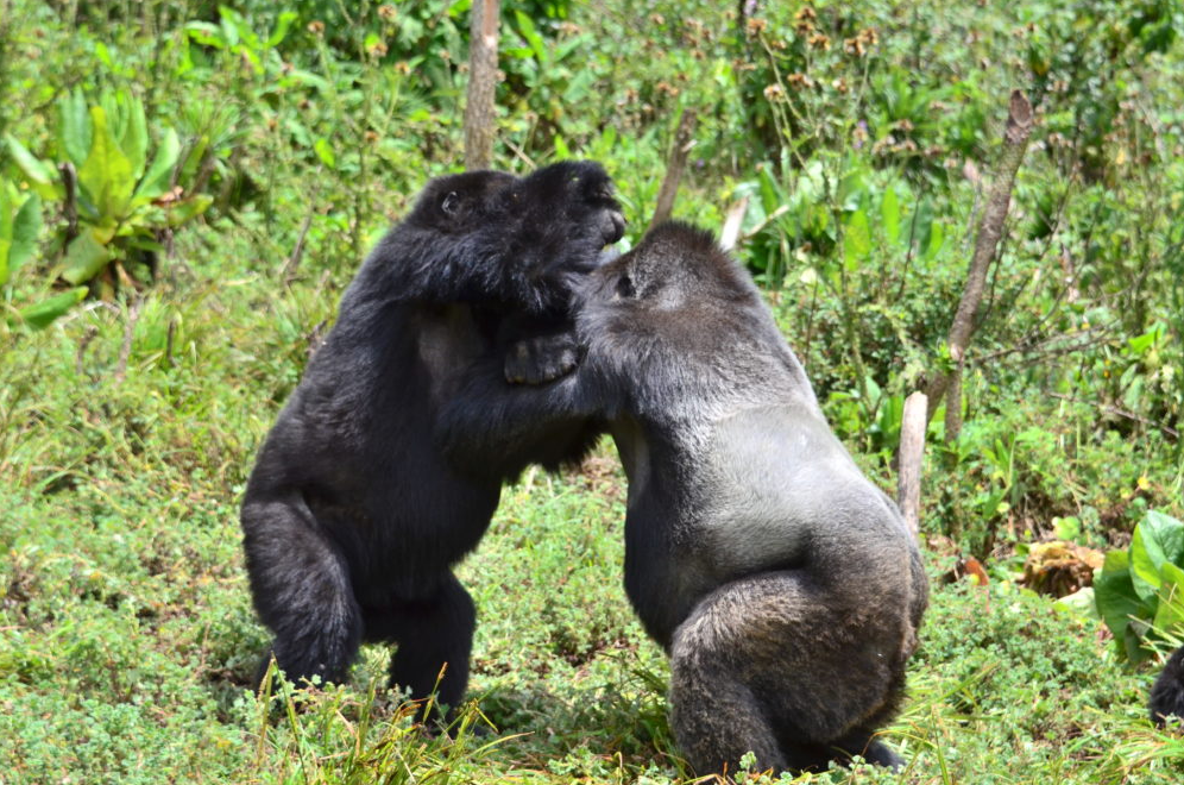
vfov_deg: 12.3
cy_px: 389
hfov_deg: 18.5
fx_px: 3644
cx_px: 582
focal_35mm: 111
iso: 320
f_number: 5.6
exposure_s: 1/1000
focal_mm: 72
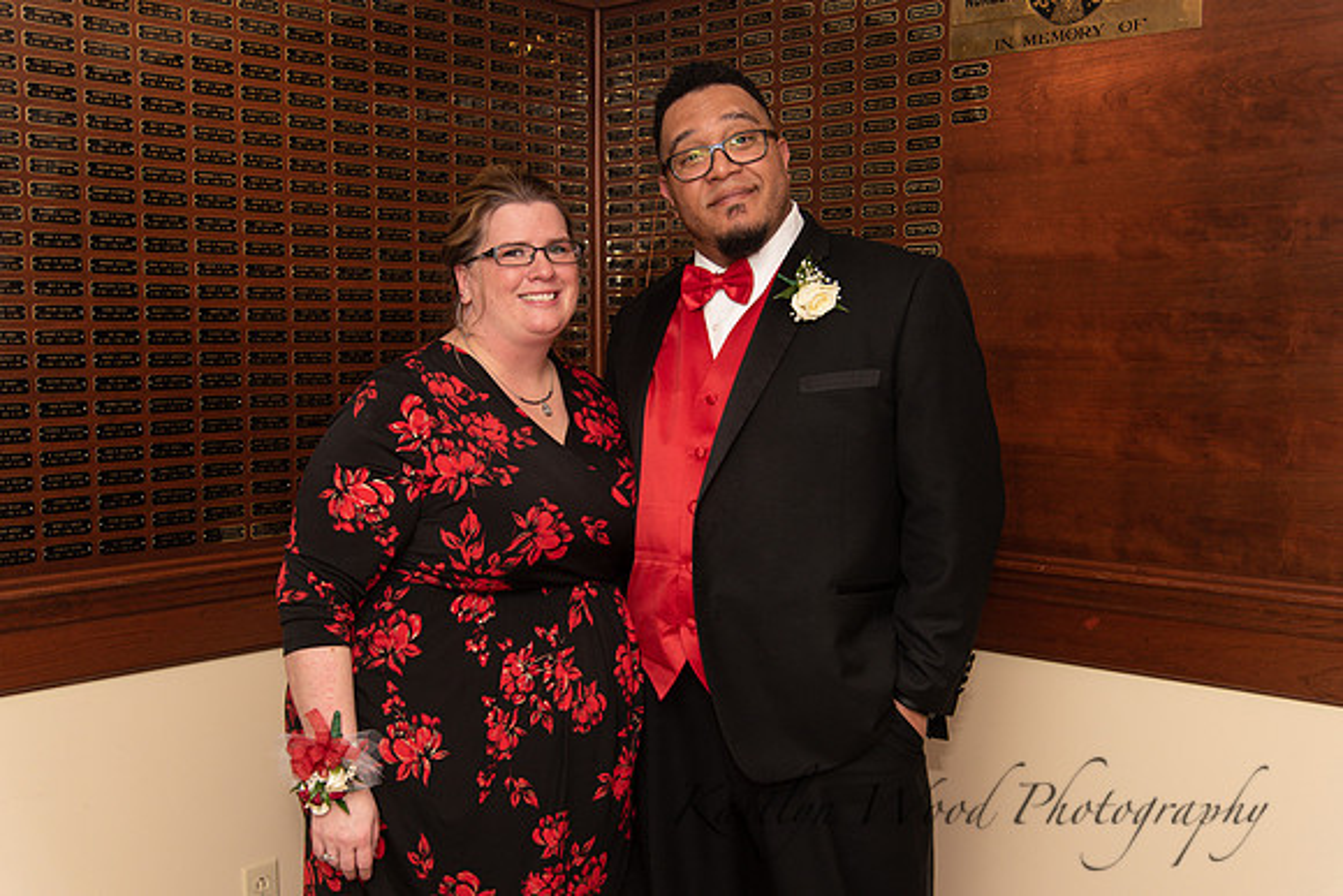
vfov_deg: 35.1
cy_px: 448
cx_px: 672
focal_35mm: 38
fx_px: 1418
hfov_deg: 50.7
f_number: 4
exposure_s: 1/200
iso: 800
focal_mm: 38
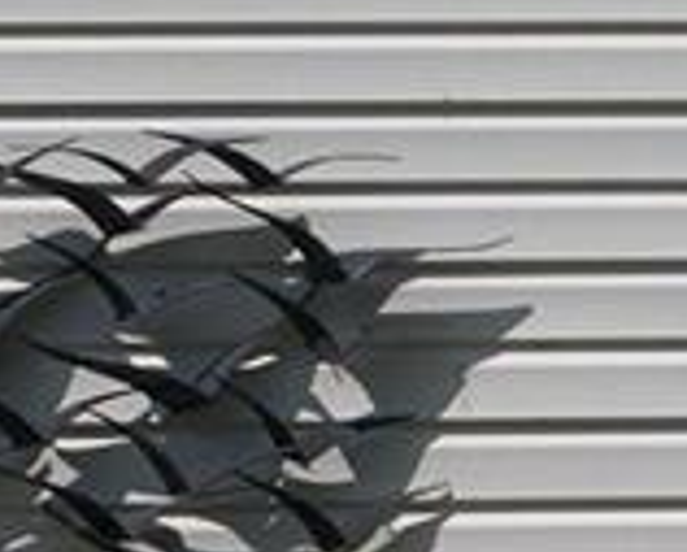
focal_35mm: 270
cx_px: 96
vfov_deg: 5.7
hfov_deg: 7.1
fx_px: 5500
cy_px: 835
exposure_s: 1/297
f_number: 9.2
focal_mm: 12.2
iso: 100
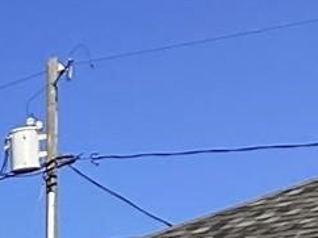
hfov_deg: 8.4
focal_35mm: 205
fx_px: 1881
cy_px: 764
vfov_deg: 6.5
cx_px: -573
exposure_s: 1/1631
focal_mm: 3.3
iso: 25
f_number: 2.4
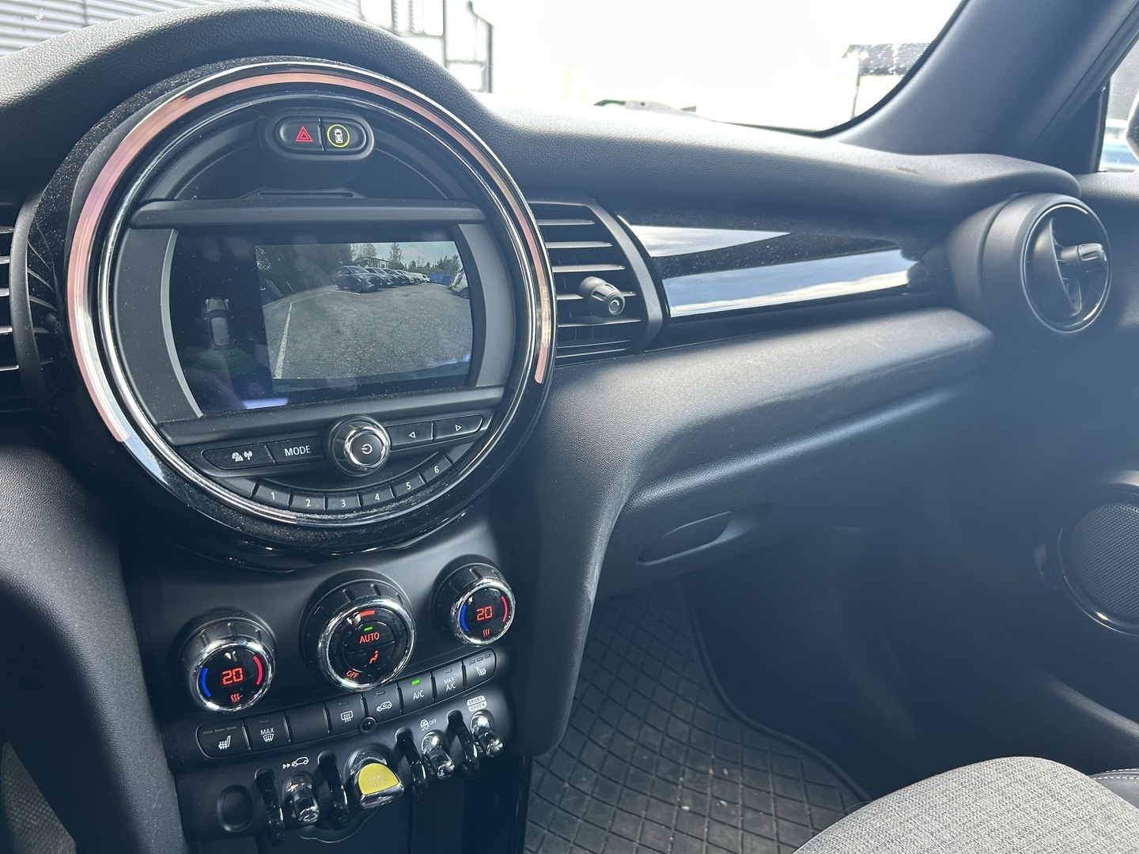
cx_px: 570
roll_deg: -1.9
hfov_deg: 67.3
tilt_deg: -20.0
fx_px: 856
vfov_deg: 53.1
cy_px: 427
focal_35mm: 26
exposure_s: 1/102
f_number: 1.5
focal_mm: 5.7
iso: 125
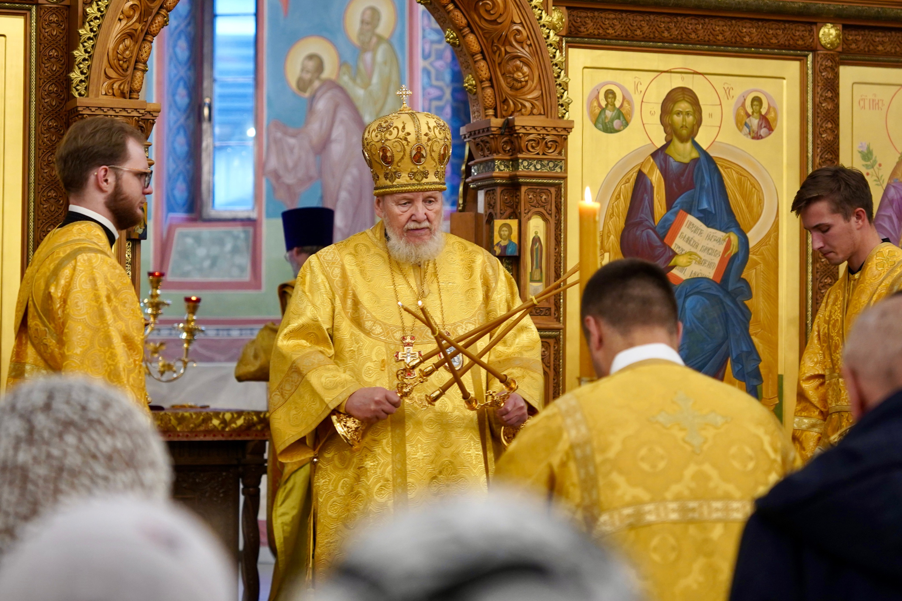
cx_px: 451
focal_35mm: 70
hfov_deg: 28.8
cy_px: 300
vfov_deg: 19.5
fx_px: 1754
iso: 1600
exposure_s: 1/160
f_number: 2.8
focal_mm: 70
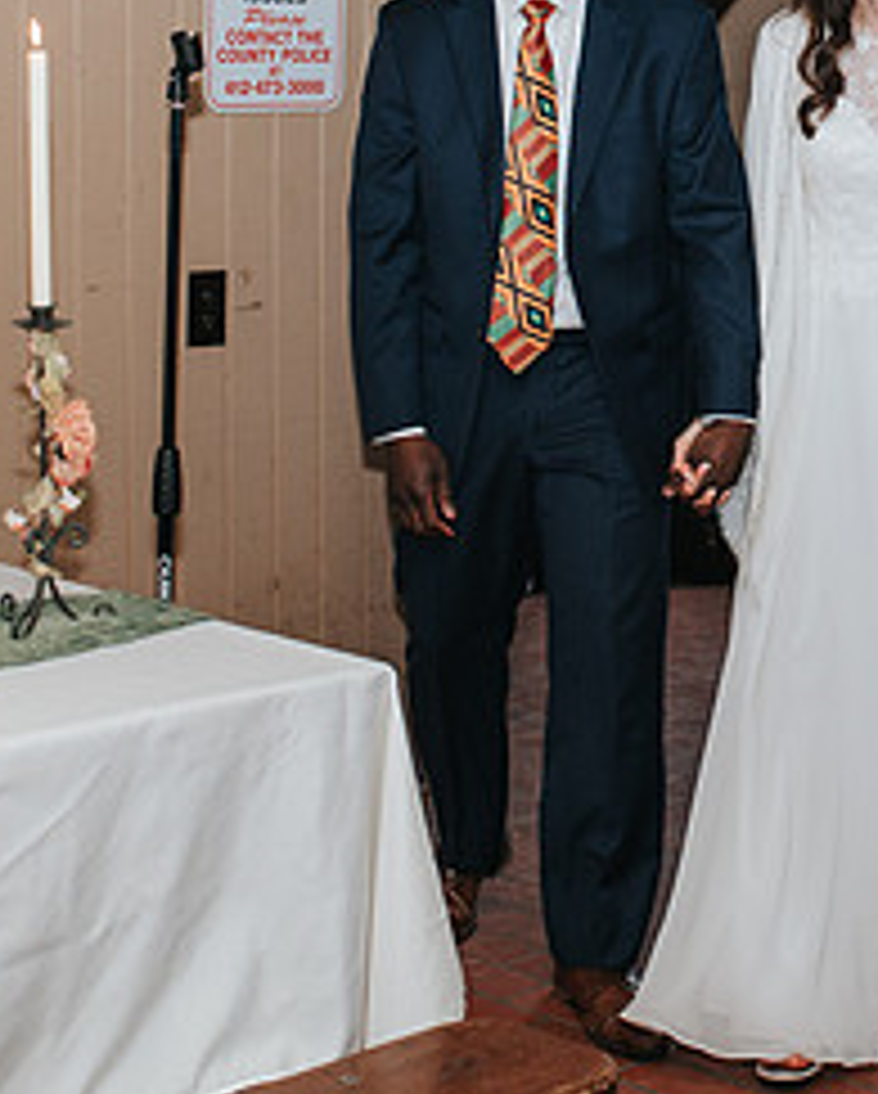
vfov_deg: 21.9
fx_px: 2788
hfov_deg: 17.7
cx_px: 751
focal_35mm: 86
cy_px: 185
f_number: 3.2
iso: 1000
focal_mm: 35
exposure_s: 1/200
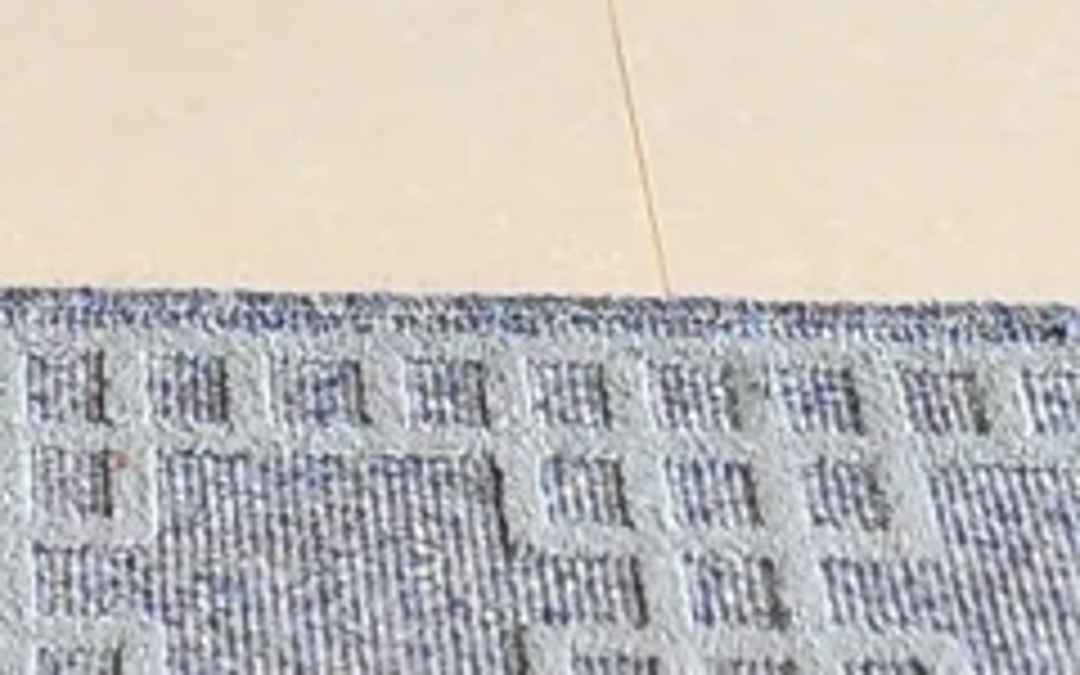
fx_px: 5975
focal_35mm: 203
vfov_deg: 4.4
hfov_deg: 10.2
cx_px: -47
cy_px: -3762
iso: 80
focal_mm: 6.4
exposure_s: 1/182
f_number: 1.8
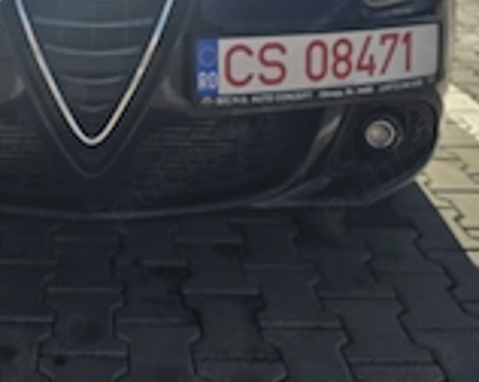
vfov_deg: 24.9
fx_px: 807
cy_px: -30
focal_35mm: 57
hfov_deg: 32.2
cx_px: 97
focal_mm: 6.3
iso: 50
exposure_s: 1/7944
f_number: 1.7
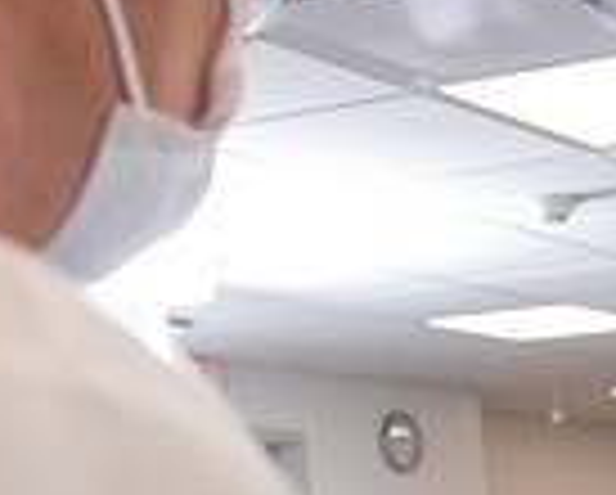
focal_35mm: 107
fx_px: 1954
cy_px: 812
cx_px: 958
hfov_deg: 16.2
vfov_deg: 13.3
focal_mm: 27
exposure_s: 1/200
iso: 500
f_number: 4.5
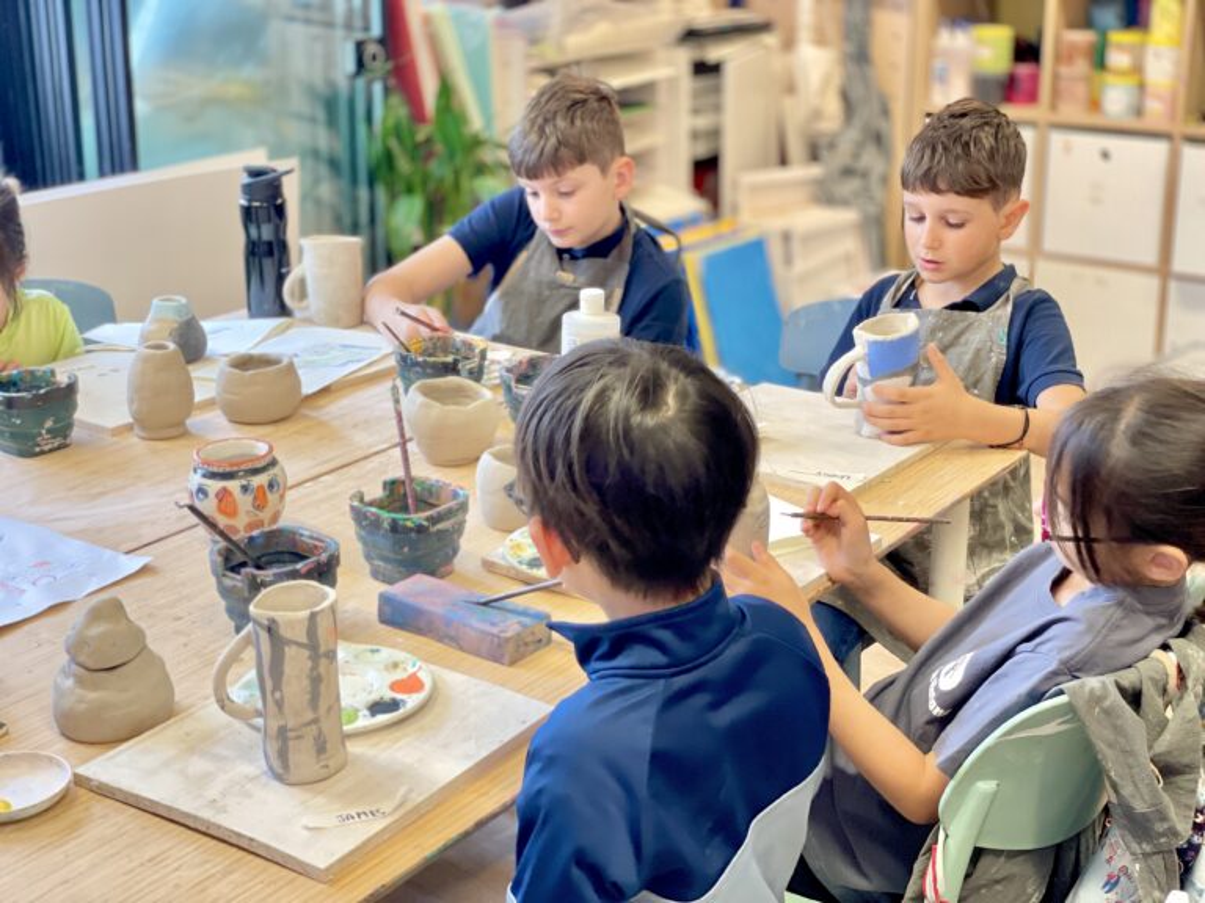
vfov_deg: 28.0
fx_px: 1810
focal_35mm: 52
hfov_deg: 36.8
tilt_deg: -18.5
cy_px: 452
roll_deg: +0.5
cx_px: 602
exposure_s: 1/50
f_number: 2
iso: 160
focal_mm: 6
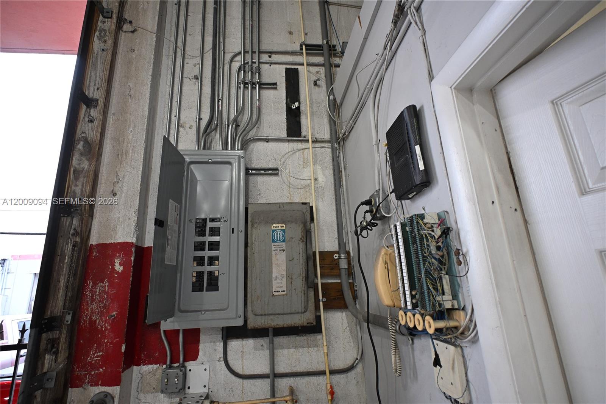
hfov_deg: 90.0
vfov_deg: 67.4
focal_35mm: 18
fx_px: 303
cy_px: 202
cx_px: 303
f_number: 3.5
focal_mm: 12
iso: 1000
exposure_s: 1/125
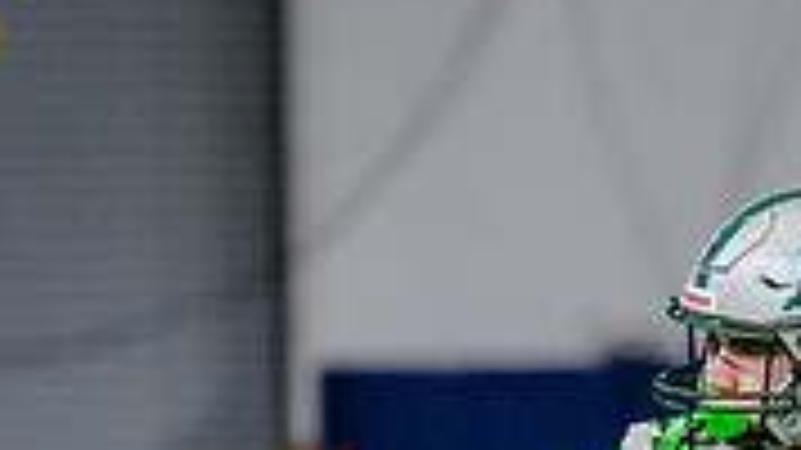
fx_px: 23547
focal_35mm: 1109
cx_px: 893
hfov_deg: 1.9
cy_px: 668
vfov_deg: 1.1
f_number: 2.8
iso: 3200
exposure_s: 1/1250
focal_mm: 200
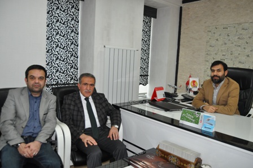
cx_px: 126
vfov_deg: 45.6
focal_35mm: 28
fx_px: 200
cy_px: 84
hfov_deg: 64.6
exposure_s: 1/60
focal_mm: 19
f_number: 3.5
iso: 800
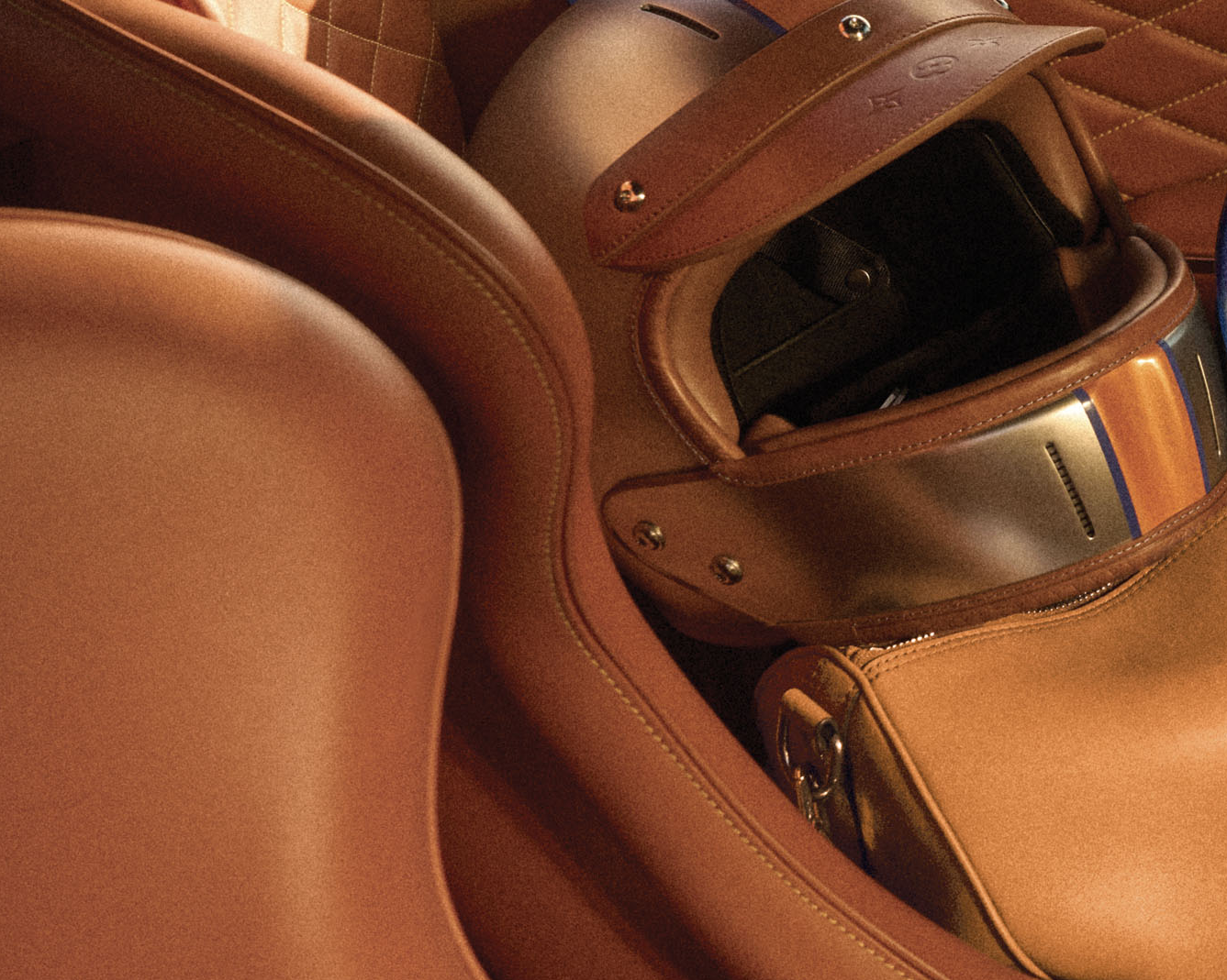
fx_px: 3304
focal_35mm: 91
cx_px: 1375
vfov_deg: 16.7
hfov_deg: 20.0
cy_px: 169
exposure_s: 1/160
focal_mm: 40
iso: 640
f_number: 8
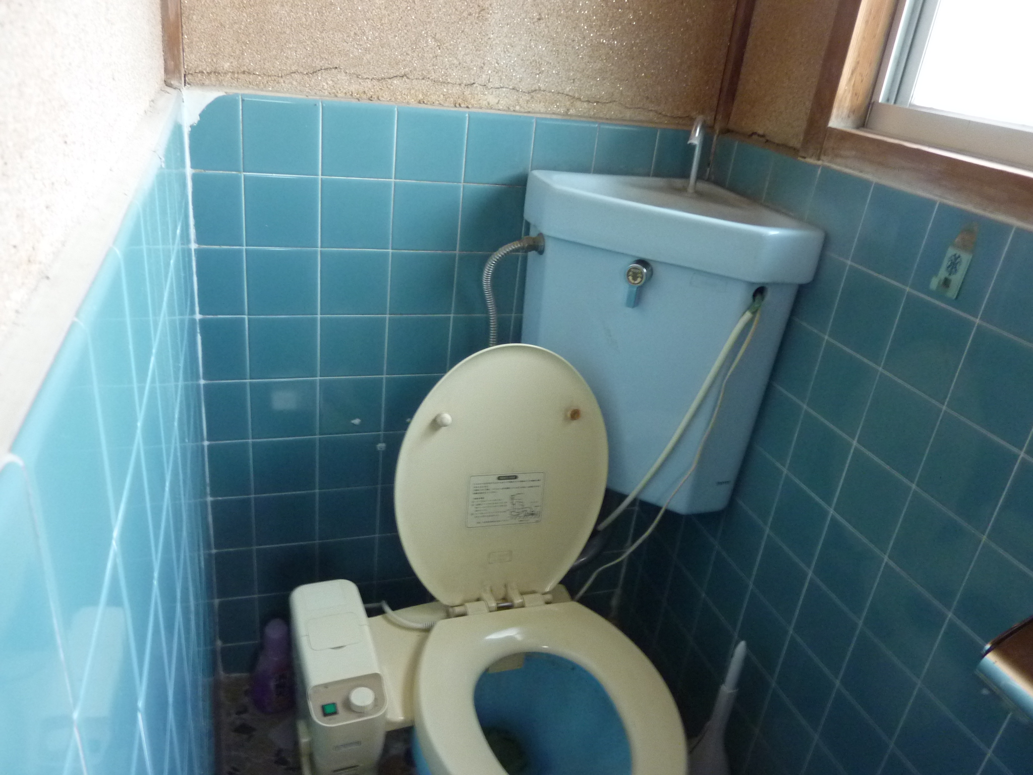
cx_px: 516
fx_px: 746
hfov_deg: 69.4
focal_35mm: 25
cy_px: 388
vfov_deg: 54.9
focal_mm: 4.1
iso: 320
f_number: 3.3
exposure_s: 1/30
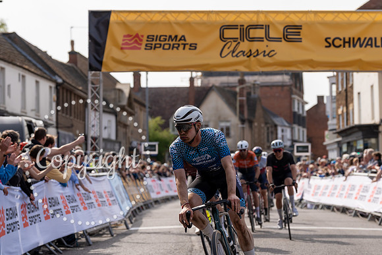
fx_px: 1349
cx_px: 223
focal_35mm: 127
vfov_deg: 10.8
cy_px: 99
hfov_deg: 16.1
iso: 160
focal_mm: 102
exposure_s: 1/1000
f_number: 4.5
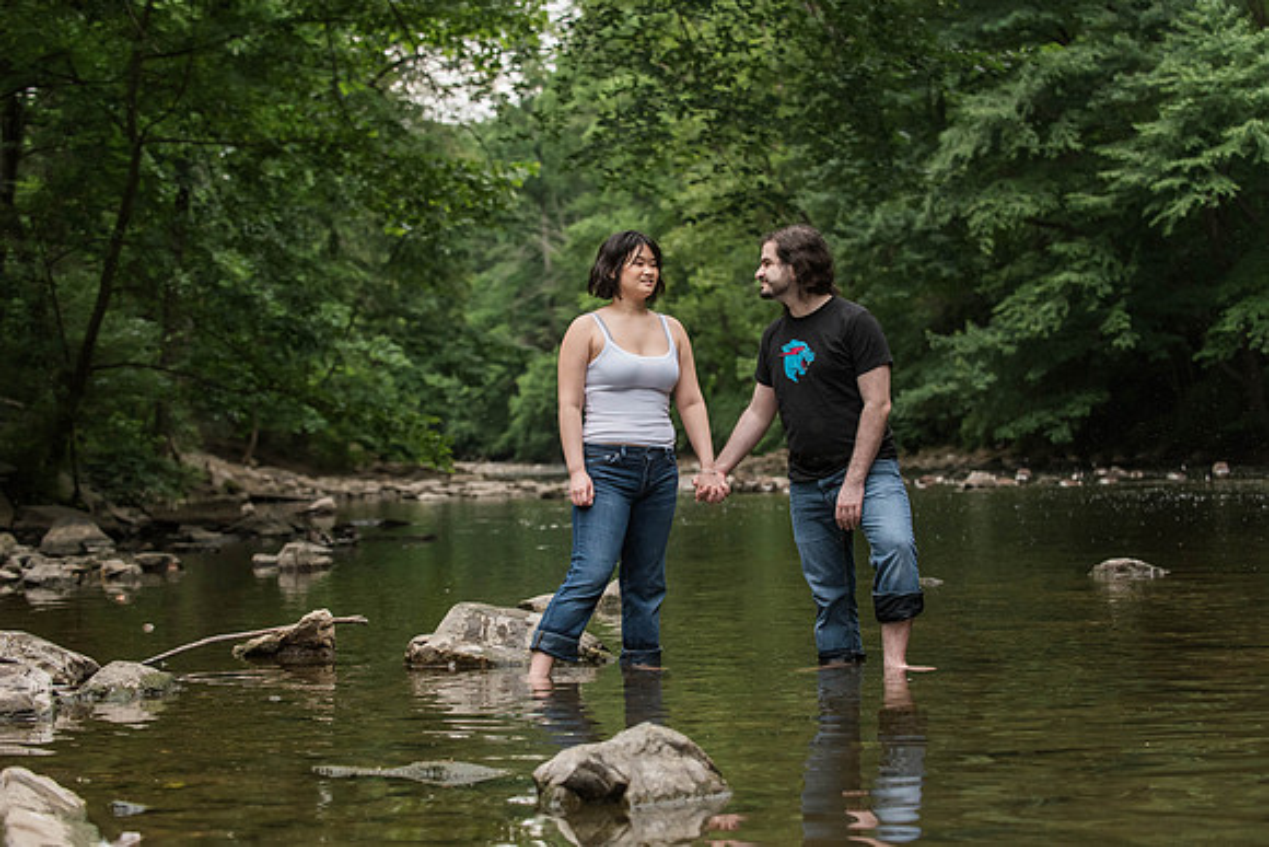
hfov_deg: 28.1
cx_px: 634
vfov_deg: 18.9
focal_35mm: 72
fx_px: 2537
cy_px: 421
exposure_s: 1/400
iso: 1600
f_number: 4
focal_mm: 70
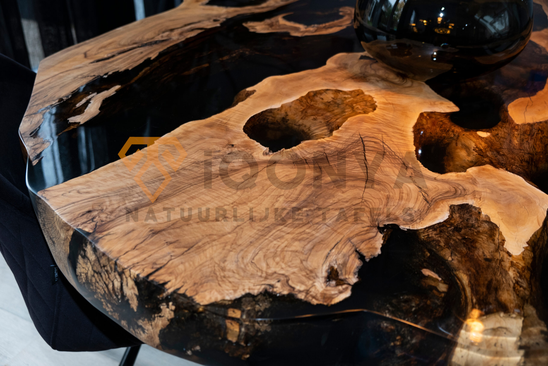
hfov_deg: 50.7
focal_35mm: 38
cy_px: 183
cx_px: 274
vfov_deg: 35.1
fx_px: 578
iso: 640
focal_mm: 25.4
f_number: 3.2
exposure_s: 1/50
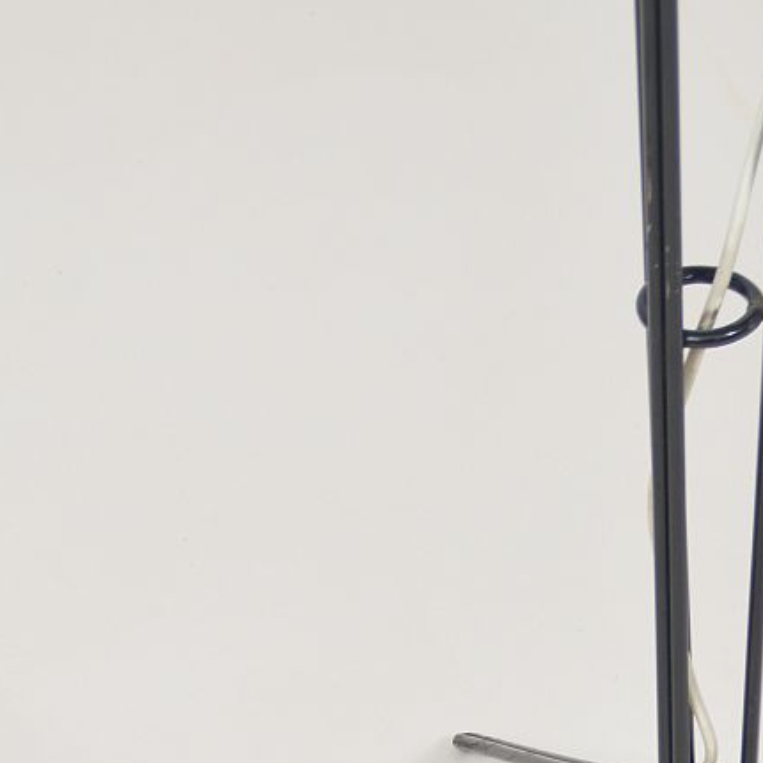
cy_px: 1072
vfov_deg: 7.7
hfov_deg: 7.8
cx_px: 822
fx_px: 5561
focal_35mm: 223
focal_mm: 50
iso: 100
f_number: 7.1
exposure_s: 1/160
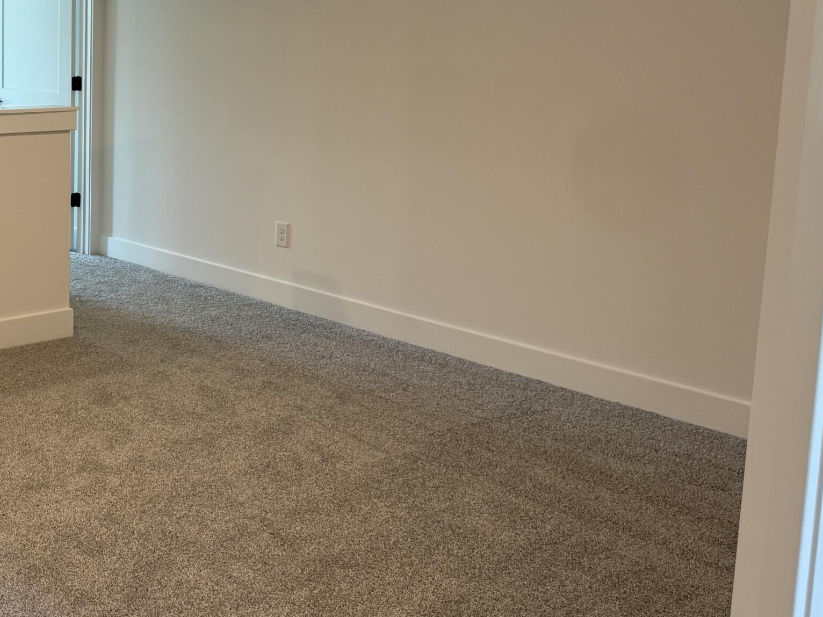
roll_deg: -0.2
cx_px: 61
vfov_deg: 30.4
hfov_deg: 37.4
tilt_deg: -6.7
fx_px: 1117
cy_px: 165
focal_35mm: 47
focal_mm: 6.76
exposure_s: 1/120
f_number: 1.78
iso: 160
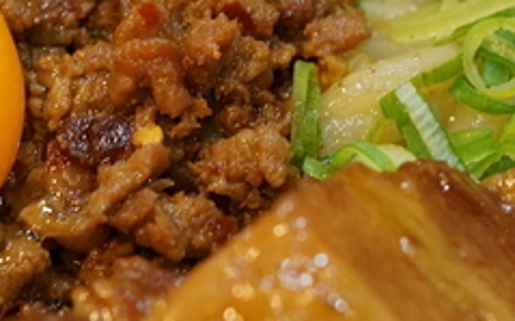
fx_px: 2511
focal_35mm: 179
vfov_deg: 7.3
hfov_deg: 11.7
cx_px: 278
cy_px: -6
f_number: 5.6
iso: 1600
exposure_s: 1/20
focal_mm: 35
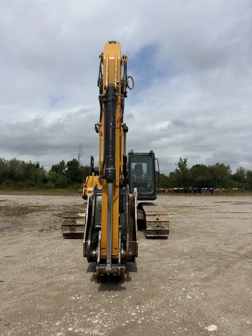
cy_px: 168
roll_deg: -0.4
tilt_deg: +4.2
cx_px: 126
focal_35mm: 26
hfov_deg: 53.1
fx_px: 252
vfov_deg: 67.3
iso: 50
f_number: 1.6
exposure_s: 1/7813
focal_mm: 5.96
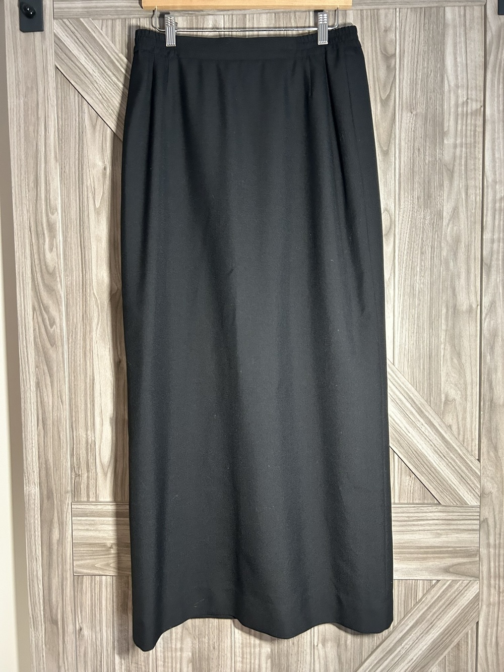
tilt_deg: -2.3
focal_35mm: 26
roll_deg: +0.9
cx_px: 252
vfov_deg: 67.3
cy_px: 336
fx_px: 505
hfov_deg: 53.1
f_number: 1.5
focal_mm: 5.7
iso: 320
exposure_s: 1/60
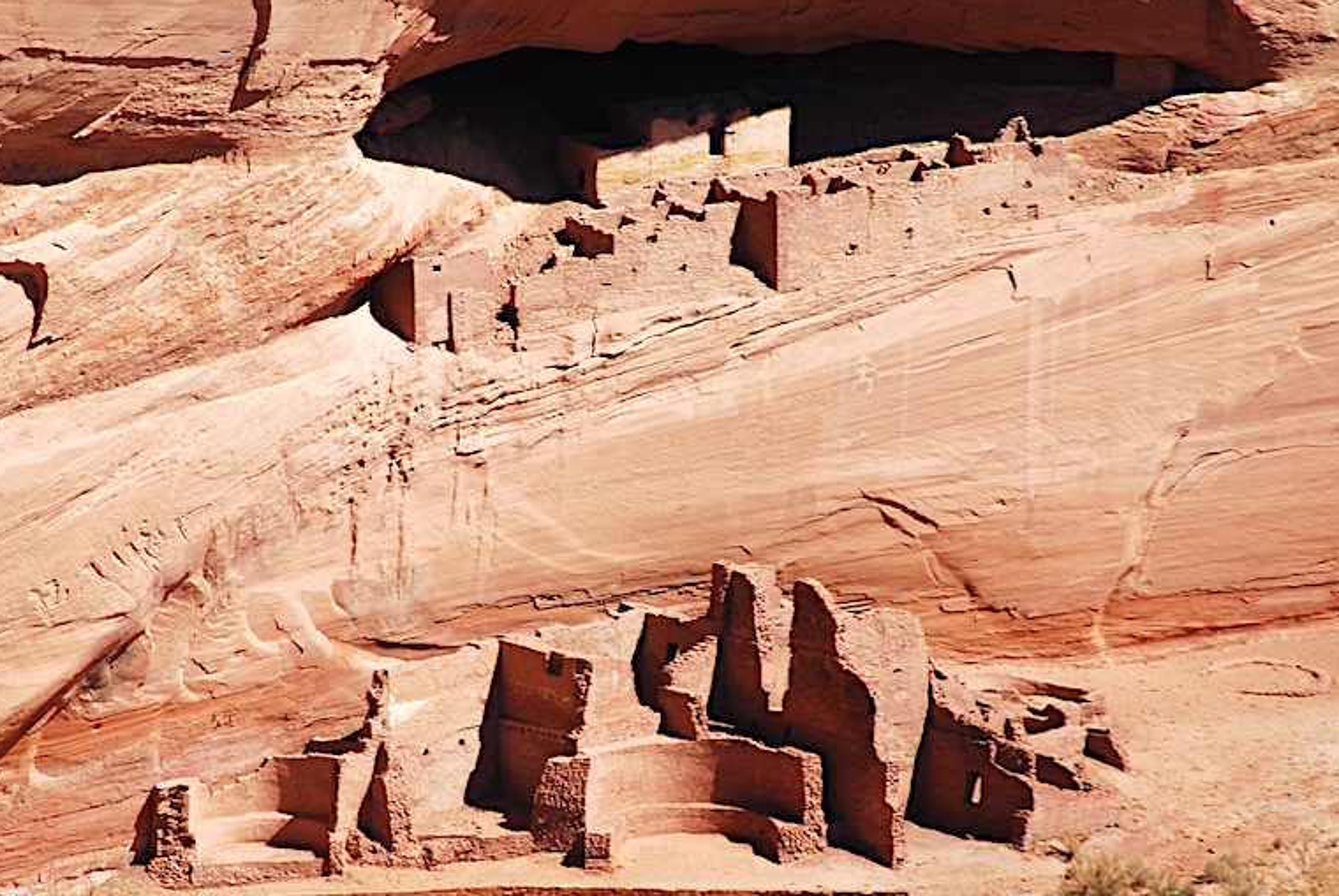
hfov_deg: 3.4
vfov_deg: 2.3
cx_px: 612
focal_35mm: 607
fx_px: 22607
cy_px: 514
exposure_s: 1/500
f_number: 5.6
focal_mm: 300
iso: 100
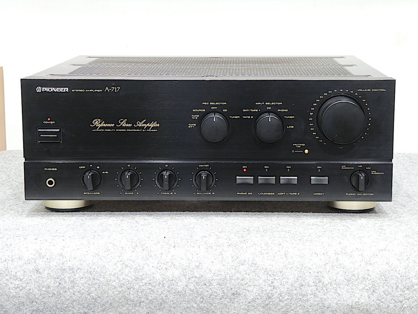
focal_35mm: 74
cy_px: 157
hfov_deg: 26.3
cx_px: 209
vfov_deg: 19.9
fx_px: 894
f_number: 4.6
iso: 200
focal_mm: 13.2
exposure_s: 1/5
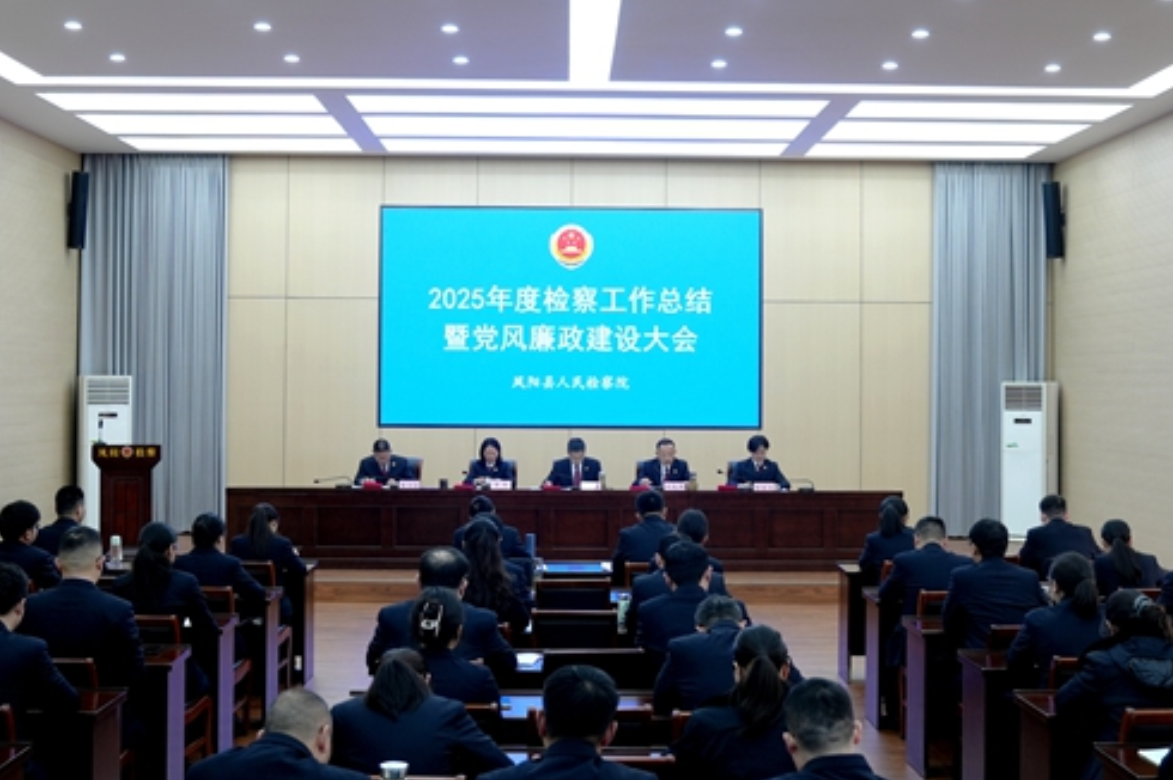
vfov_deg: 27.5
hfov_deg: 40.4
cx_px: 577
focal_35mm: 49
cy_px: 362
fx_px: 1595
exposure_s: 1/60
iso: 250
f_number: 4
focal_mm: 30
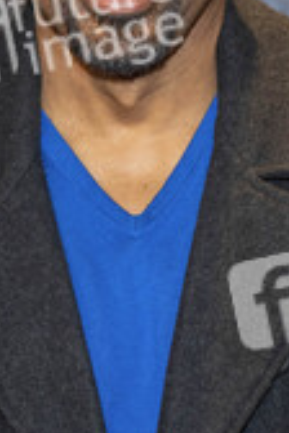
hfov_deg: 7.2
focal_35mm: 190
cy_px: 160
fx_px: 2288
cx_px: 126
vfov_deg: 10.8
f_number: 4
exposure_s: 1/250
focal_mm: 80
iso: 800
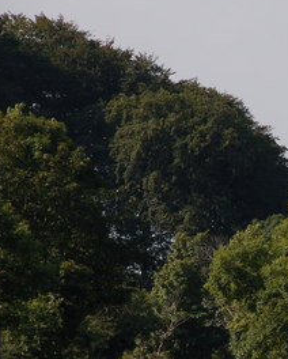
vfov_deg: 4.9
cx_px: 384
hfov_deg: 3.9
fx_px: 4199
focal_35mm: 395
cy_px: 247
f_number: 8
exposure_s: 1/500
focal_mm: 116
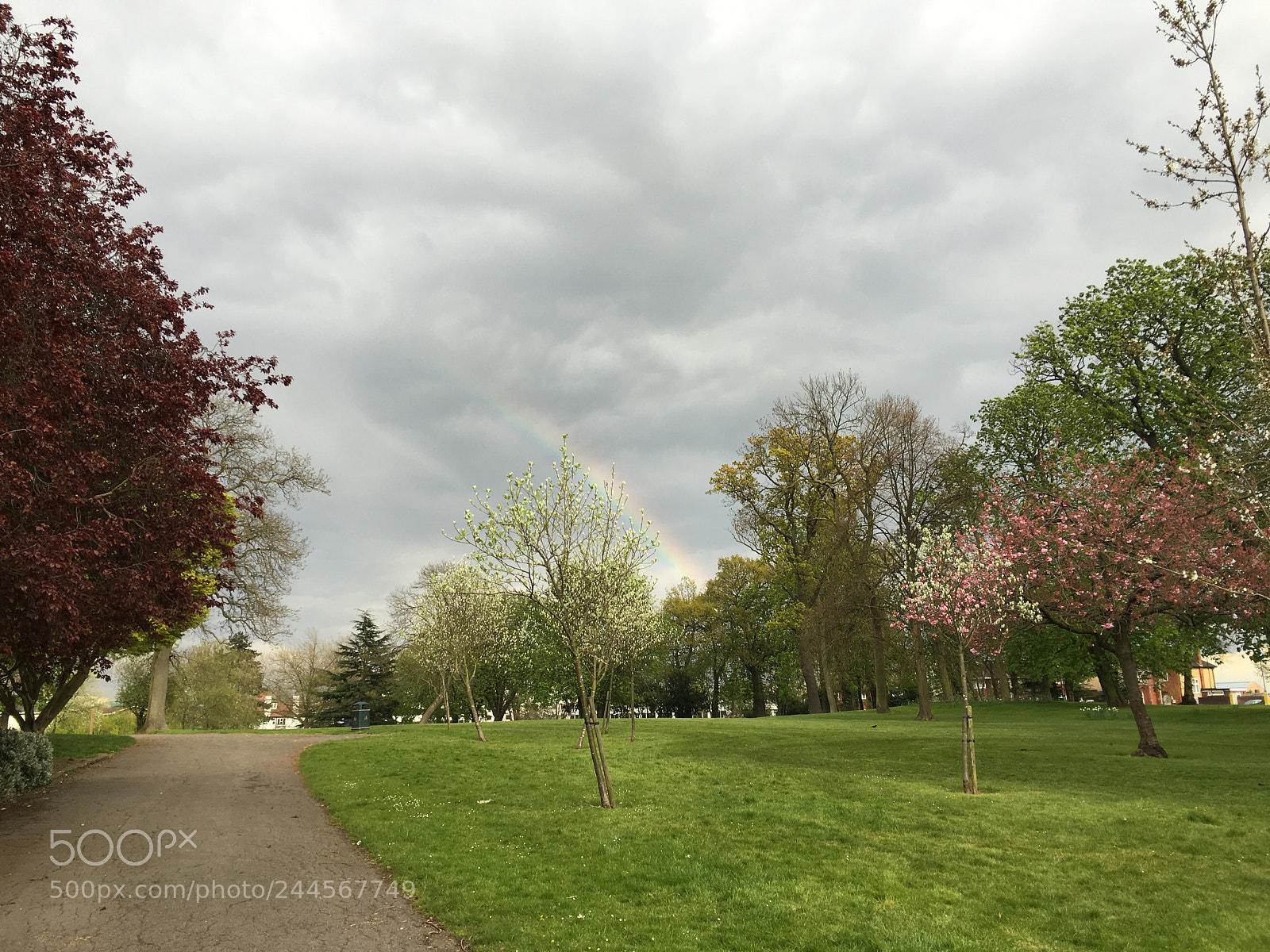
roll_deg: +1.1
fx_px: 1064
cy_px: 476
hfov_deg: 61.7
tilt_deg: +12.2
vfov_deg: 48.2
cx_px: 635
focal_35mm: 29
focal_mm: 4.15
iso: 25
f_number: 2.2
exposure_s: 1/158
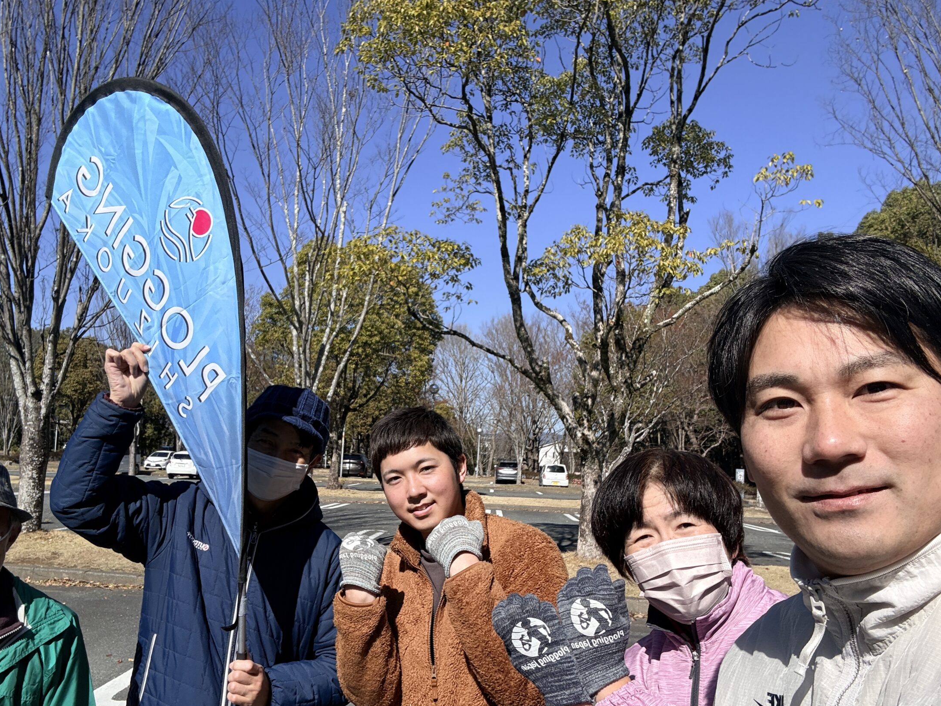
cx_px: 410
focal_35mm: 27
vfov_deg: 51.2
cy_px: 401
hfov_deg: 65.1
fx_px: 734
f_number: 1.9
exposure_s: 1/1795
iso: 25
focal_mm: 2.69
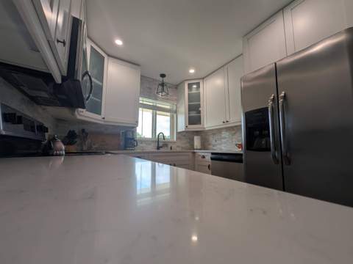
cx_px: 176
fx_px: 122
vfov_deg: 94.5
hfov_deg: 110.5
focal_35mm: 12
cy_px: 132
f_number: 1.7
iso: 58
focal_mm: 2.02
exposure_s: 1/505
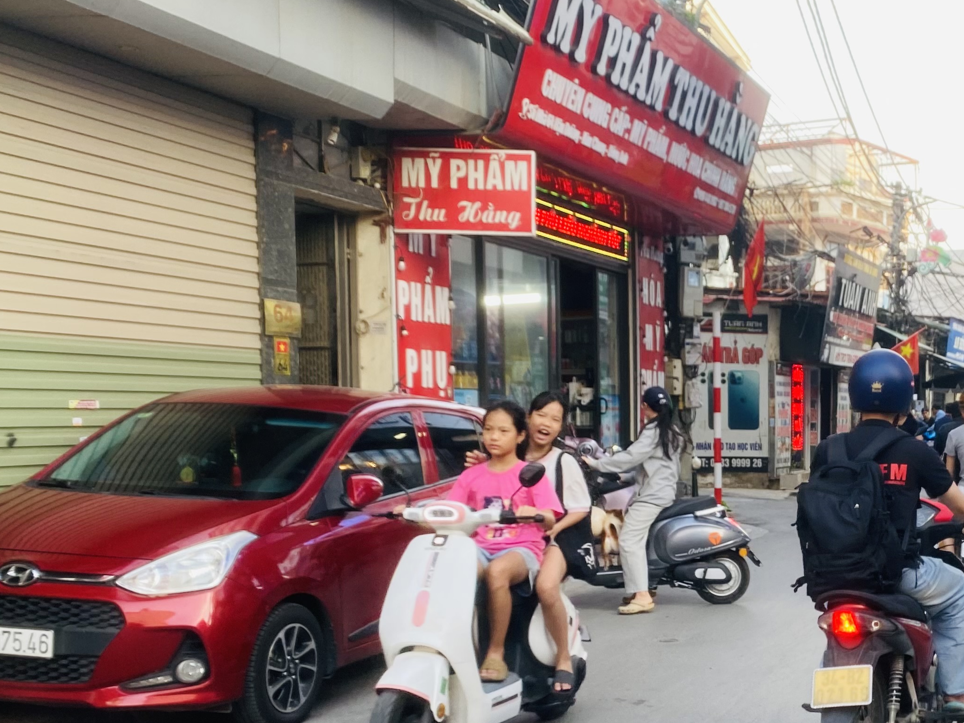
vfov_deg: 28.2
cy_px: 537
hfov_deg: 35.2
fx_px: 1420
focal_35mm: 51
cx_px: 874
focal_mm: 4.25
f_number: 1.8
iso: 40
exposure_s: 1/122
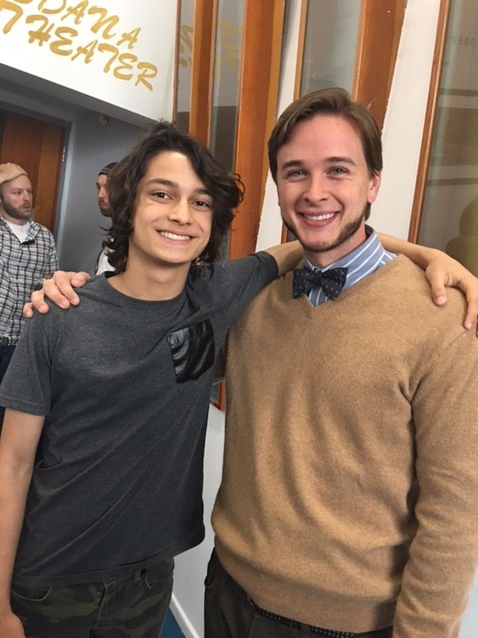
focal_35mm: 29
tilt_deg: -7.2
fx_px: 534
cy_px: 319
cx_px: 239
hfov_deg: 48.2
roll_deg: -10.1
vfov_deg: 61.7
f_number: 2.2
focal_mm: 4.15
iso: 100
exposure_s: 1/15
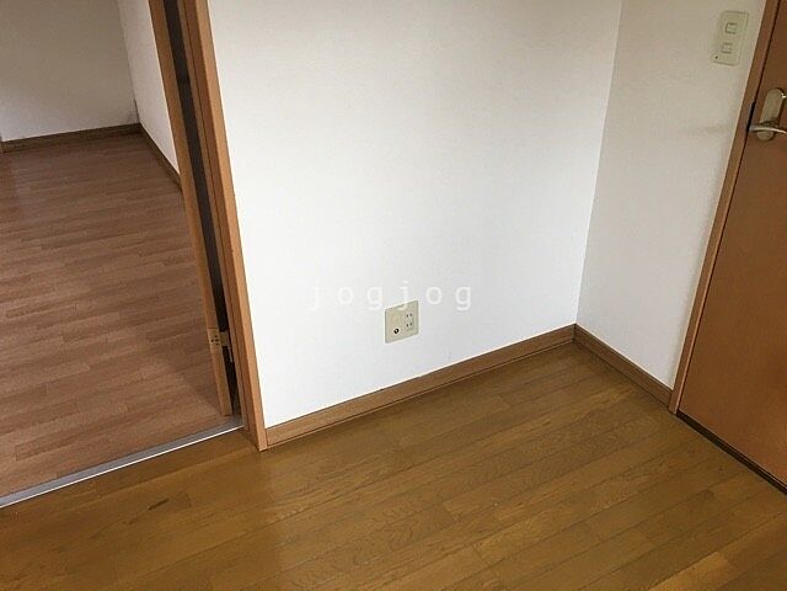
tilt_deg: -26.7
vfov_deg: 48.2
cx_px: 394
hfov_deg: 61.7
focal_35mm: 29
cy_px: 296
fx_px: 659
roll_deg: +1.9
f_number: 2.2
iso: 25
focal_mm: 4.15
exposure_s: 1/30
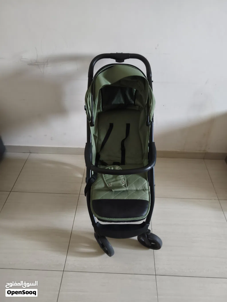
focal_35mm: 23
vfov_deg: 73.9
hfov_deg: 58.9
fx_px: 201
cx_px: 114
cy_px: 151
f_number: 1.7
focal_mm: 6.06
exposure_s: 1/25
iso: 2000
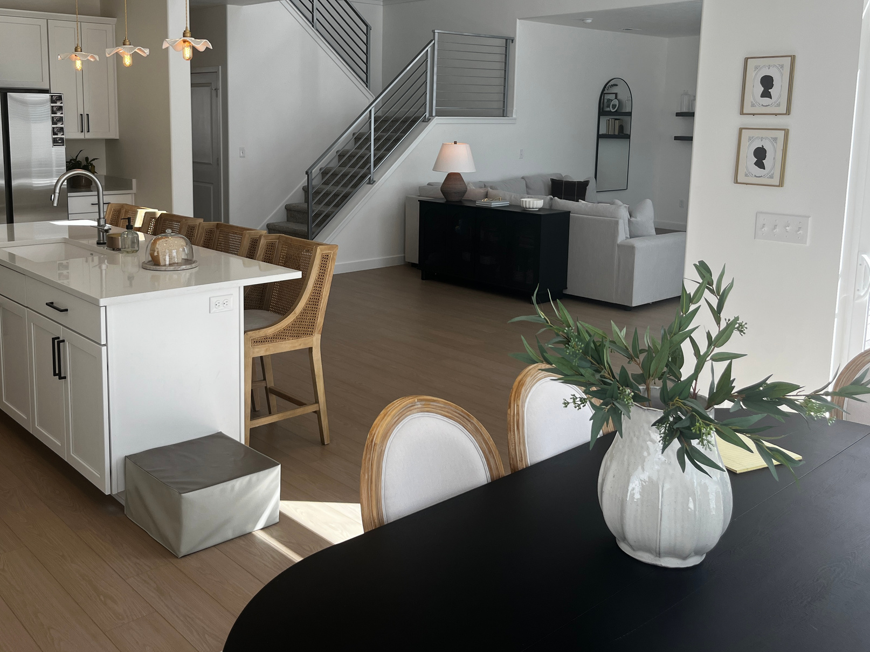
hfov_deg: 55.0
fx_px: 829
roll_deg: -0.3
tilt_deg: -7.5
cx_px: 349
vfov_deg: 42.6
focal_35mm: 33
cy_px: 246
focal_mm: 5.1
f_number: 1.6
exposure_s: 1/489
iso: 50
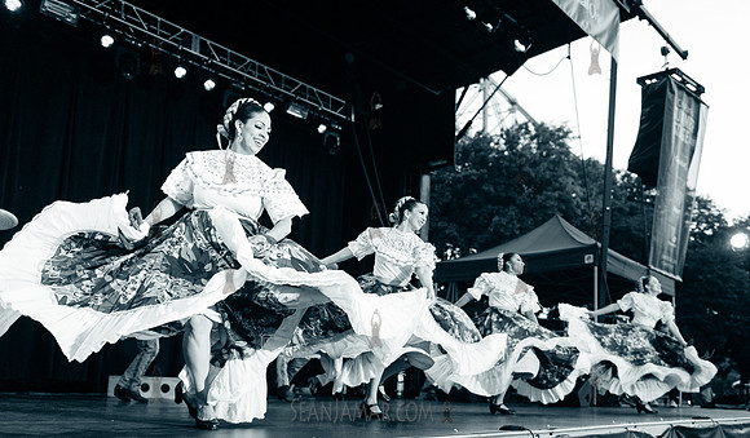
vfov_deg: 33.0
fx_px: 736
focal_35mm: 37
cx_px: 414
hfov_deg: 53.9
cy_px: 276
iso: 4000
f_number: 2.8
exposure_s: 1/1000
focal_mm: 32
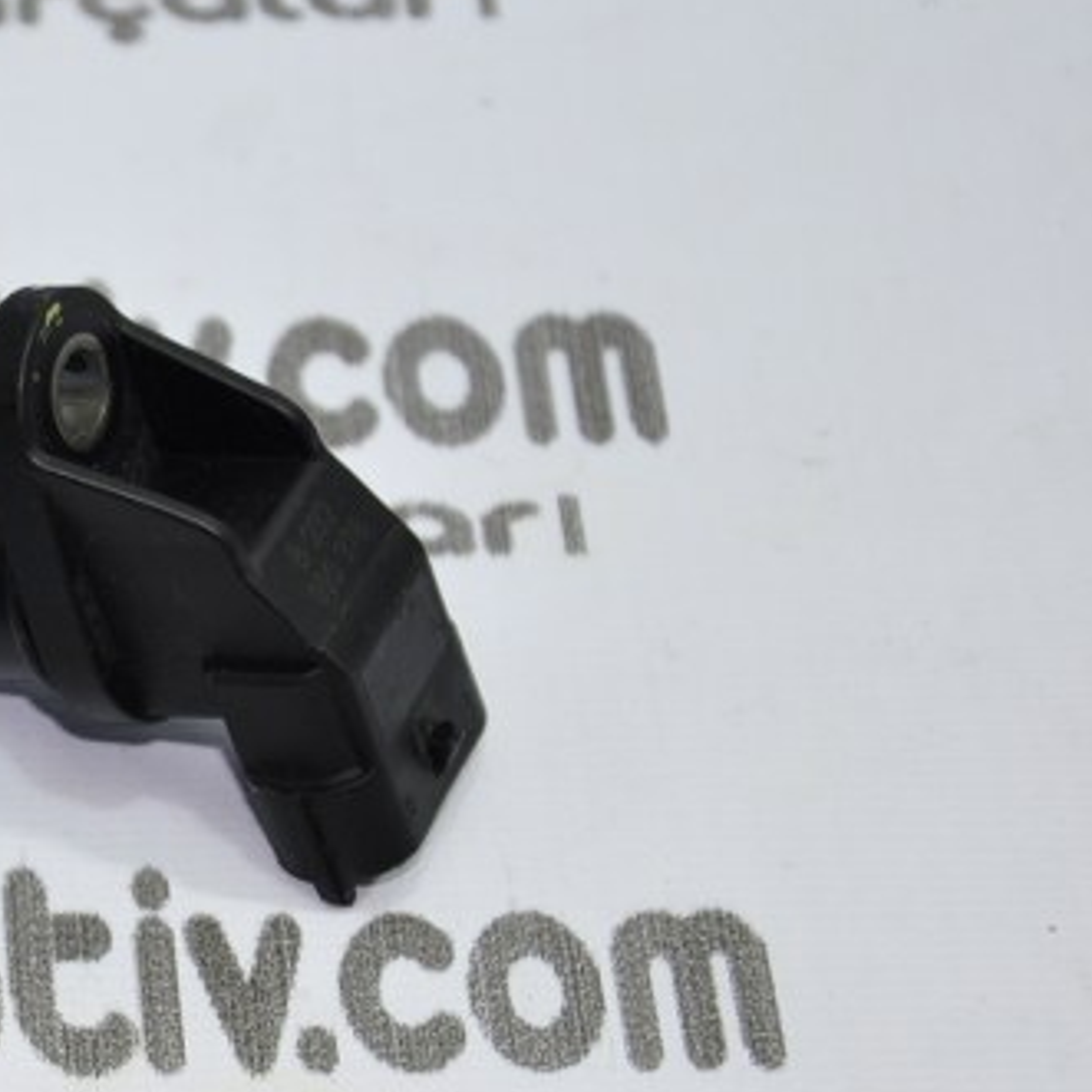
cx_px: -353
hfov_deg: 9.9
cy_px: 683
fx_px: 6174
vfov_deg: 10.1
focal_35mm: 173
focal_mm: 50
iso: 200
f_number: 5
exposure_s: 1/30
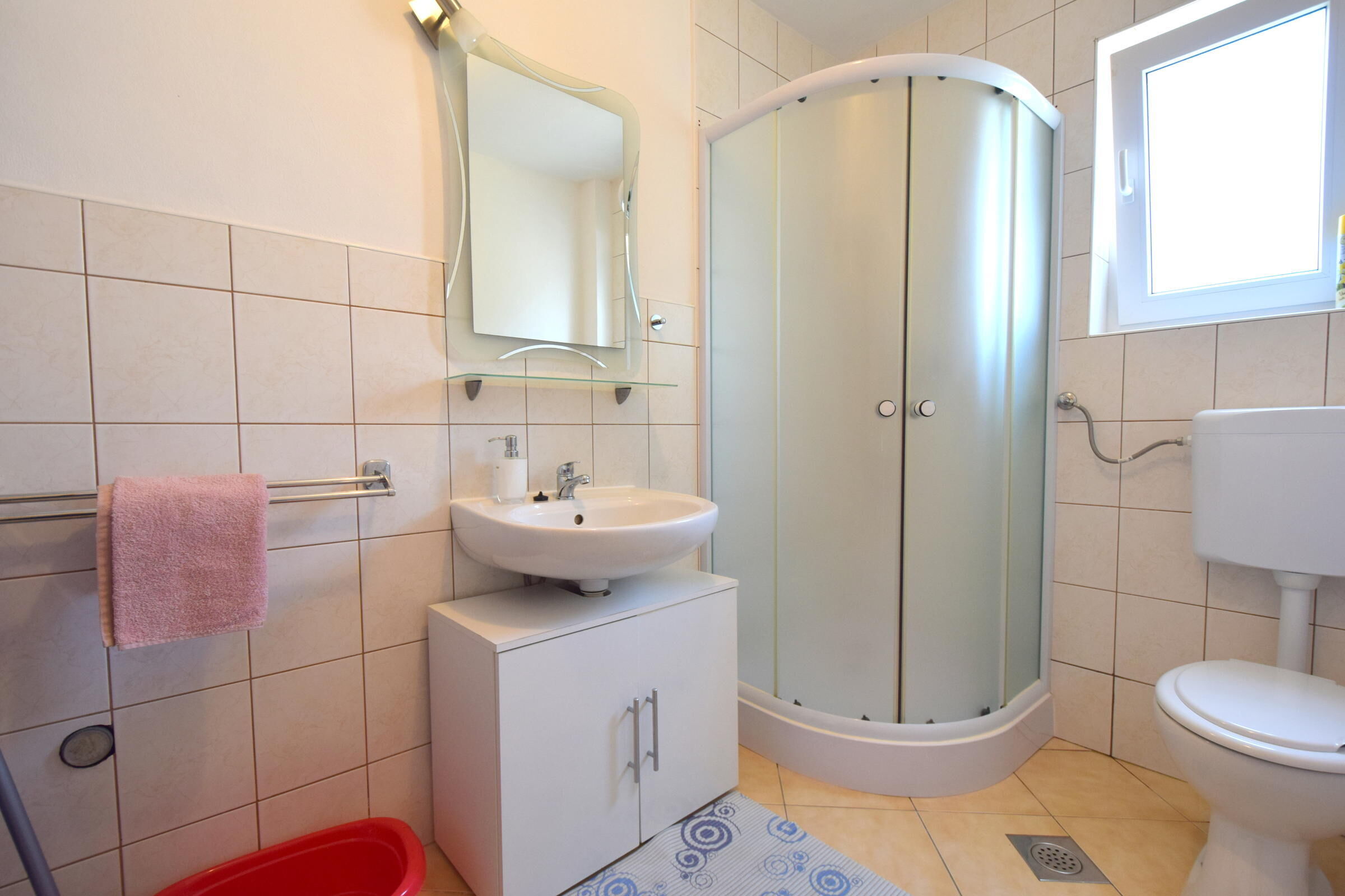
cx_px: 672
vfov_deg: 77.3
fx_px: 560
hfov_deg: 100.4
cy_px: 448
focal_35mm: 15
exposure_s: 1/100
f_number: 5
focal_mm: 10
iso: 400
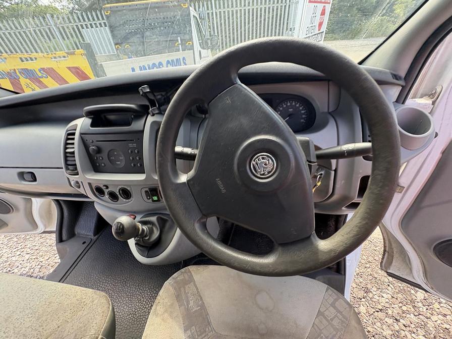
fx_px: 183
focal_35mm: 14
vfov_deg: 85.7
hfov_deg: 102.1
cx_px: 226
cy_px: 170
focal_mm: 2.22
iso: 100
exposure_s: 1/99
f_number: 2.2
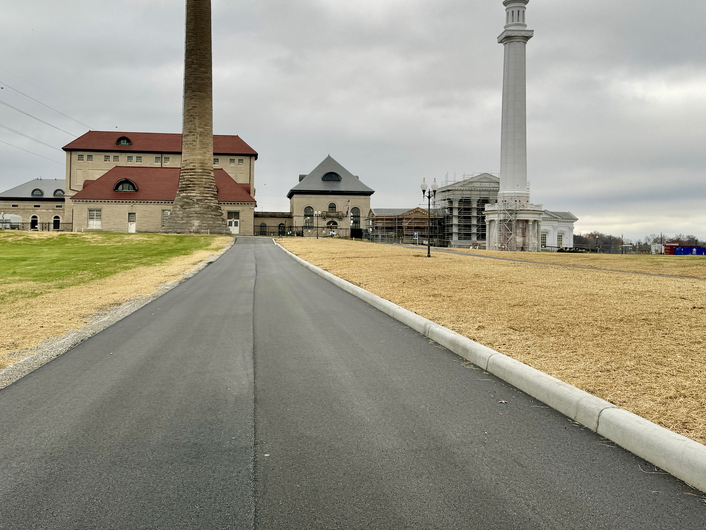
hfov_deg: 52.5
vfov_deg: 40.3
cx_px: 314
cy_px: 190
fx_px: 714
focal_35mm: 35
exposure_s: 1/522
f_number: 1.78
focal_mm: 6.86
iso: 80
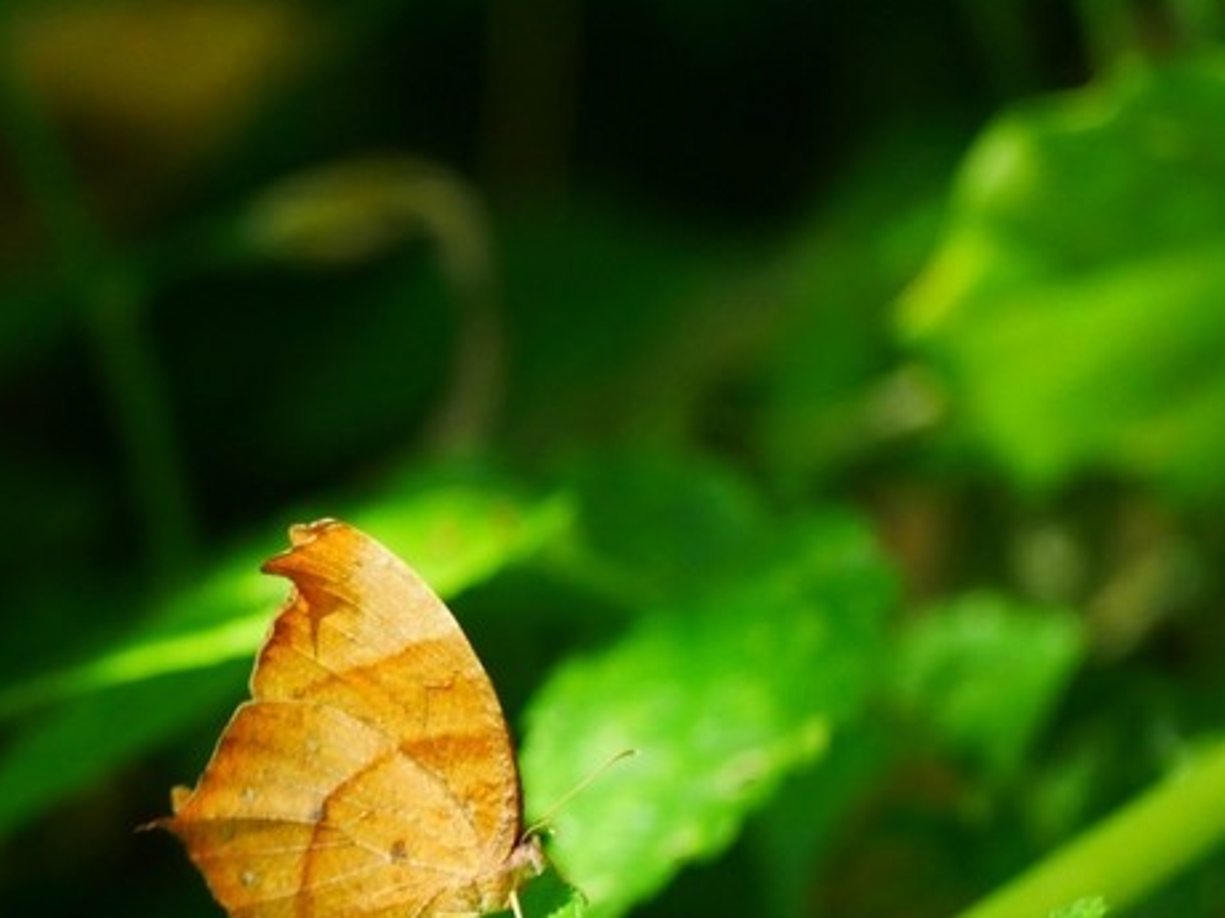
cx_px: 562
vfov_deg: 3.8
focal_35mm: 391
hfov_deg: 5.1
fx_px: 13837
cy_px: 580
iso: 2000
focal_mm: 150
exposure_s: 1/320
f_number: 5.6
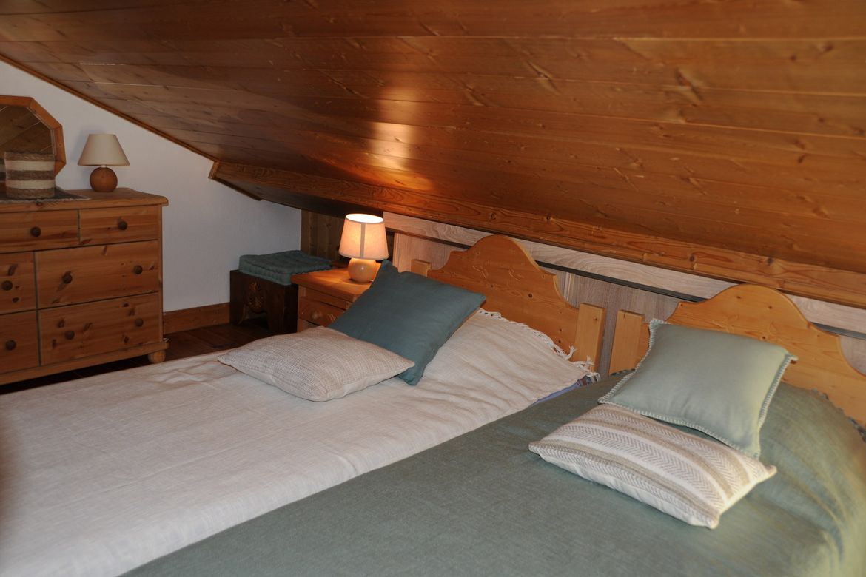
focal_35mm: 30
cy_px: 288
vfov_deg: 43.6
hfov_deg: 61.9
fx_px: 722
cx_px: 433
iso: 200
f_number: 3.5
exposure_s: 1/60
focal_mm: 20
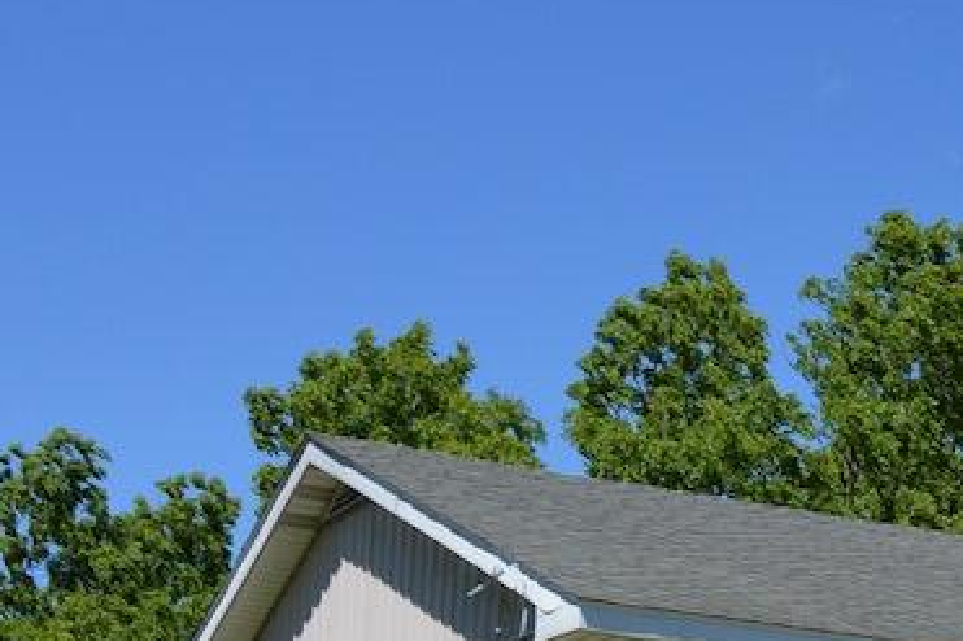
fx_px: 3048
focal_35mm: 114
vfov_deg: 11.5
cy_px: 986
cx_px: 1412
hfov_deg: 16.5
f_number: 9
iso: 100
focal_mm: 22
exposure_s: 1/320
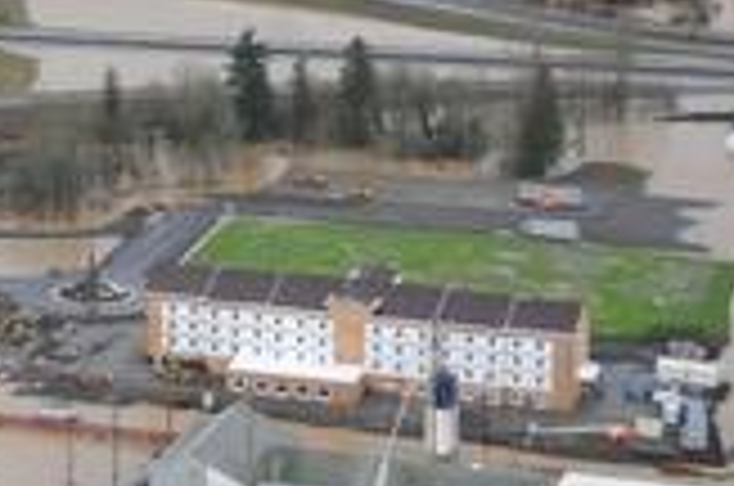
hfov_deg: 14.5
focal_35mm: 140
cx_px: 5
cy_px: 18
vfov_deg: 9.7
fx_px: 2849
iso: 800
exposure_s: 1/800
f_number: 4.2
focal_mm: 38
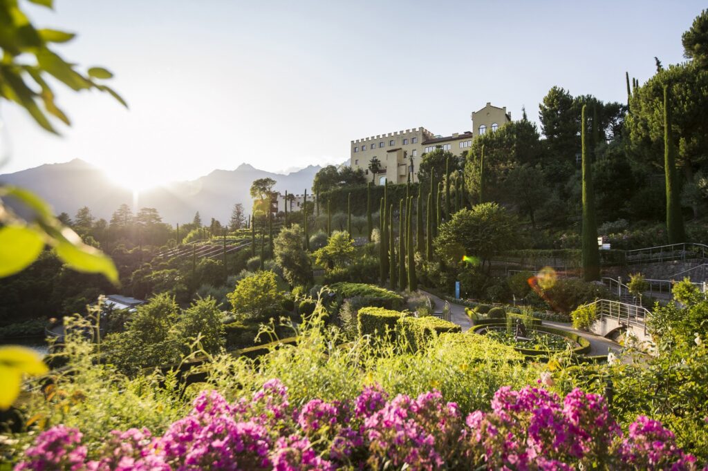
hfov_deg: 84.0
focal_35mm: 20
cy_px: 236
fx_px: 393
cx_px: 354
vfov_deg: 61.9
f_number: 4
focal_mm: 20
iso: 500
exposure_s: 1/1250
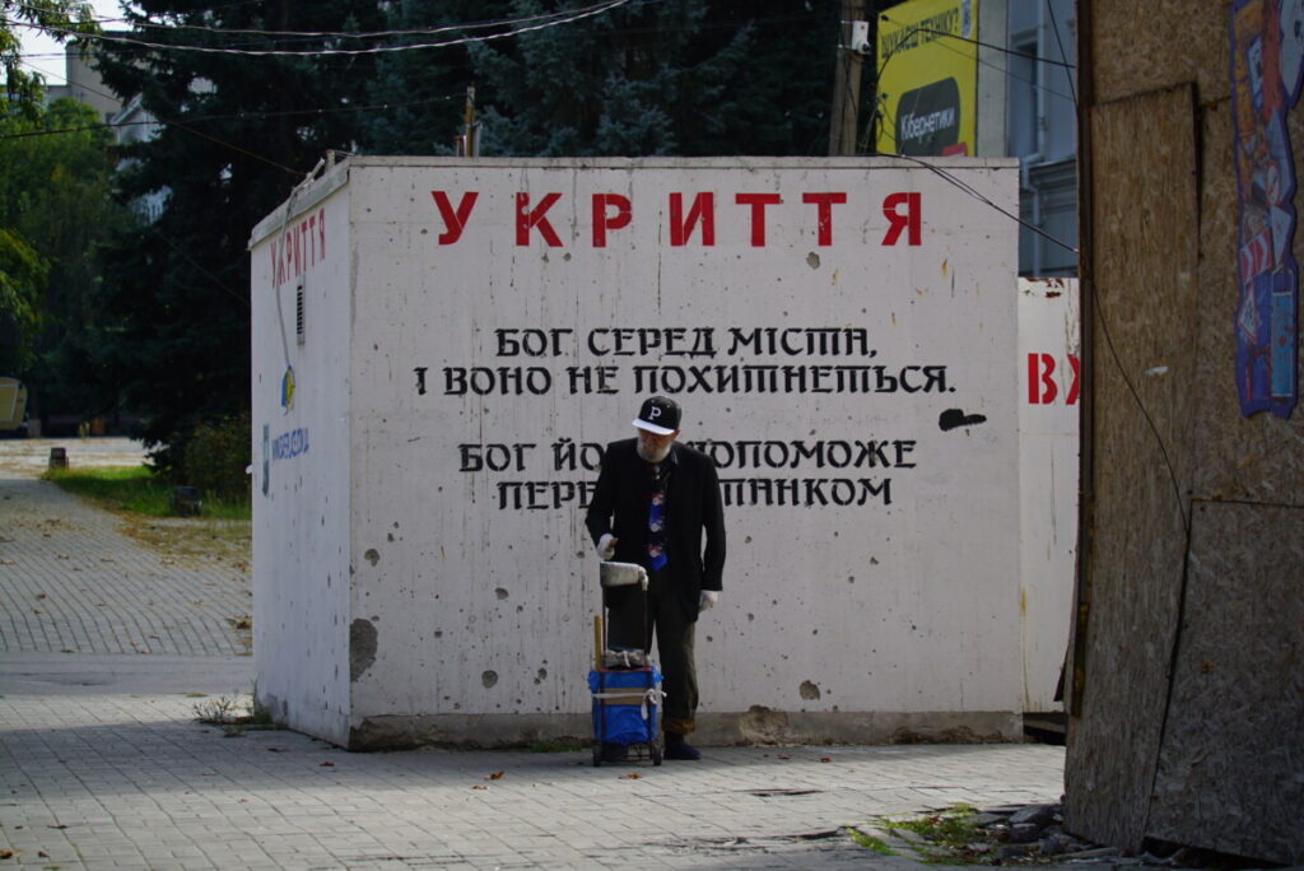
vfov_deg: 6.9
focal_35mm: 200
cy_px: 436
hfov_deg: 10.3
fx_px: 7248
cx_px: 652
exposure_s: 1/400
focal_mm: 200
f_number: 5.6
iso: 100
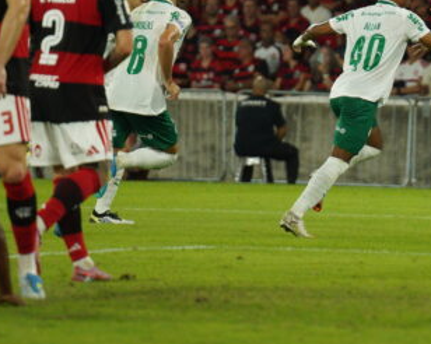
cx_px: 452
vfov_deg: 2.8
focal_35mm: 562
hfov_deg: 3.4
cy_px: 48
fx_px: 7164
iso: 1600
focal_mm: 180
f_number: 2.8
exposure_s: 1/2000
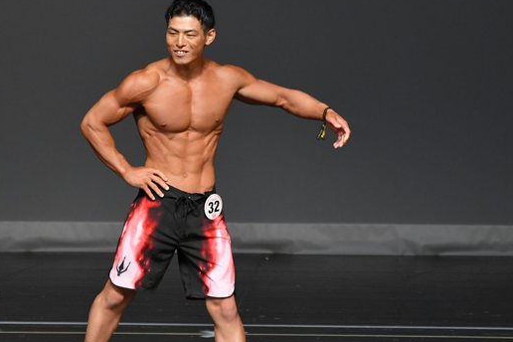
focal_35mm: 518
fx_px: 7381
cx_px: 215
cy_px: 213
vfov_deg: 2.7
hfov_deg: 4.0
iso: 2000
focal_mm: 230
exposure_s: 1/400
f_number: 5.6
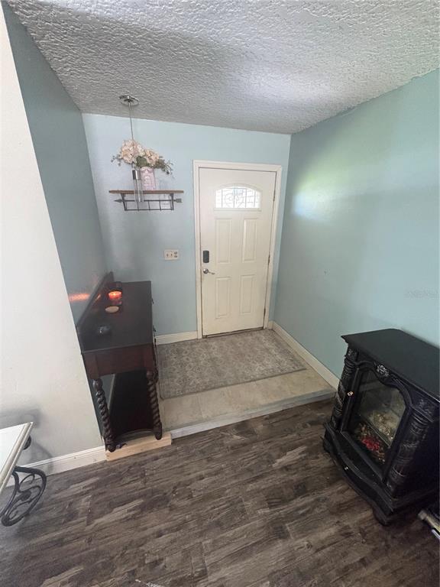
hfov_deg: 85.7
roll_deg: +0.2
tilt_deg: -19.9
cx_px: 220
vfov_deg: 102.1
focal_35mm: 14
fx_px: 237
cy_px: 294
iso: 640
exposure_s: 1/60
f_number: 2.2
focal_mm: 2.22
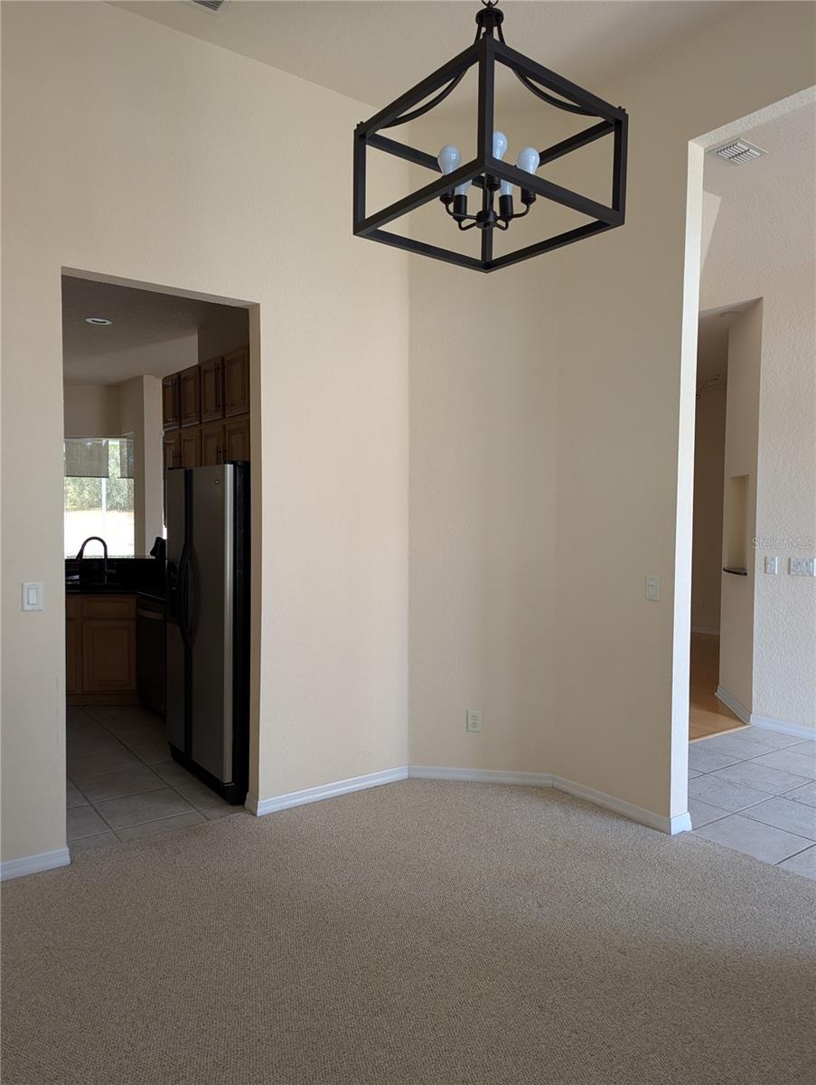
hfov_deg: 56.9
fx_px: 753
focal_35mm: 24
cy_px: 542
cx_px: 408
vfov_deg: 71.5
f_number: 1.85
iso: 51
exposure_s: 1/56.3
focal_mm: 6.81
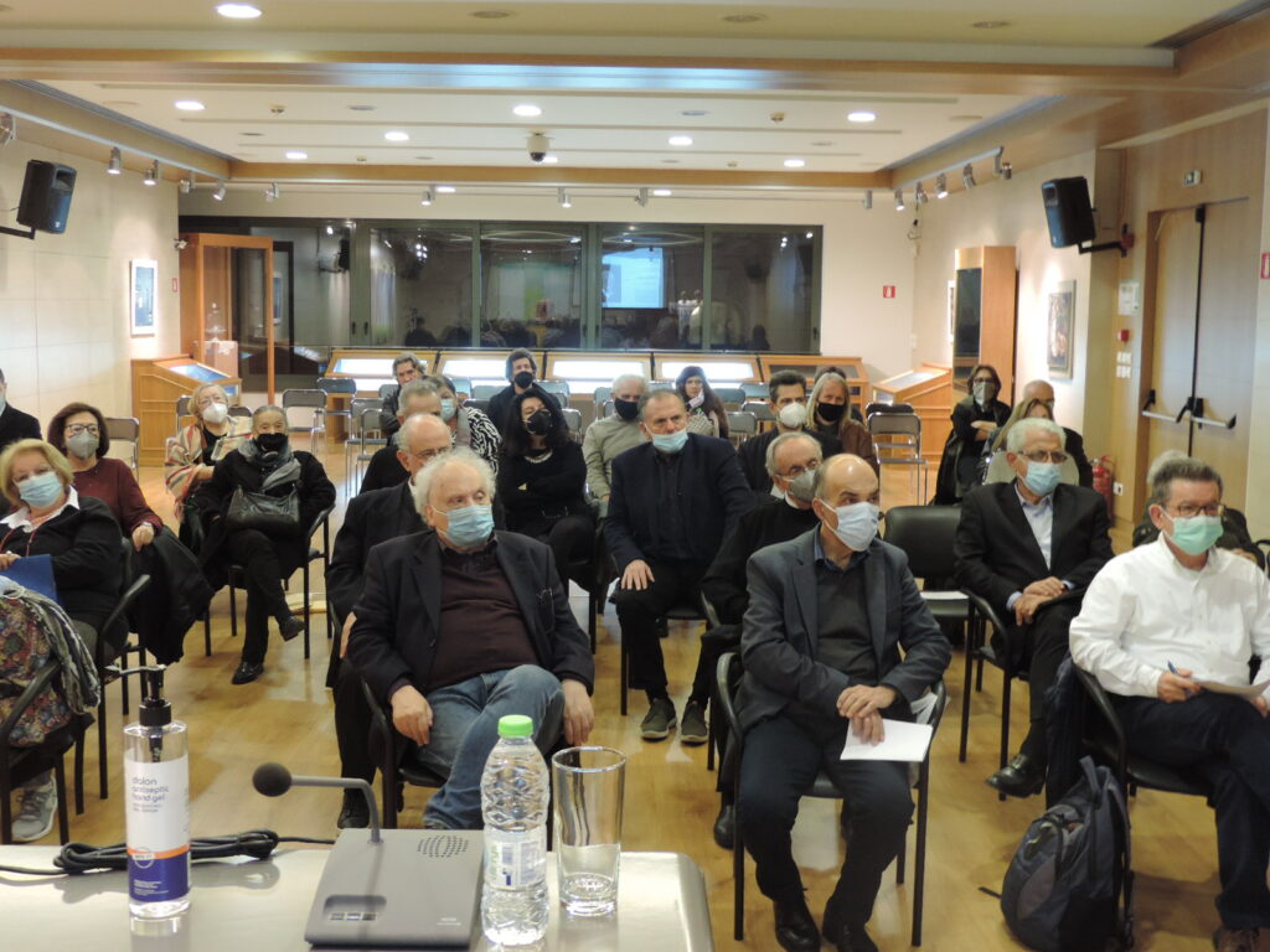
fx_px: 1468
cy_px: 476
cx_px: 635
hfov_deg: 46.8
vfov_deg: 36.0
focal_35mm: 40
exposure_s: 1/13
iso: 400
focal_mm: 7.1
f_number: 3.3
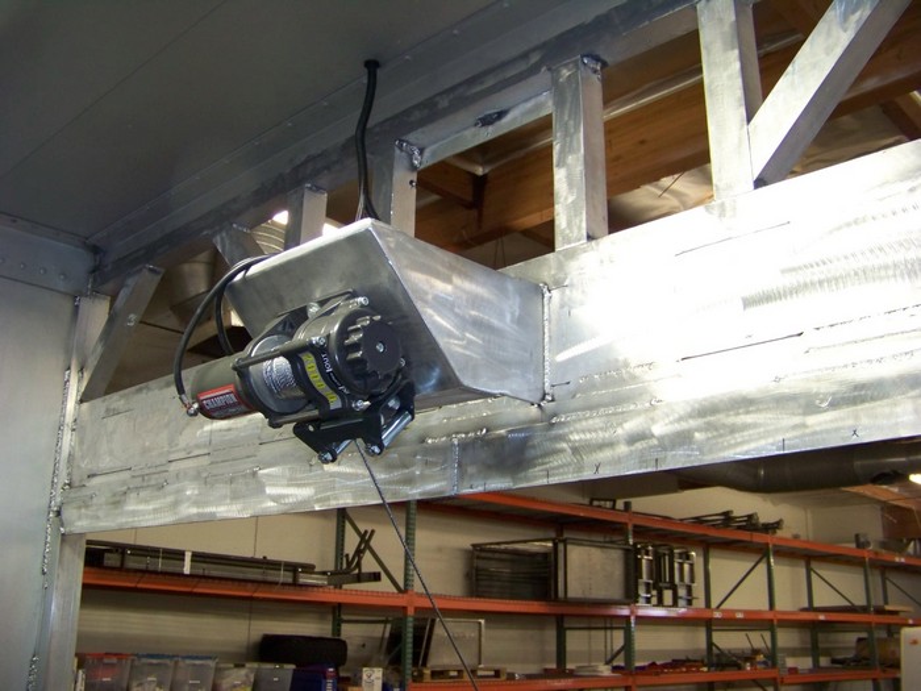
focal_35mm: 36
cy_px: 346
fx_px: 958
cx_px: 460
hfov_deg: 51.4
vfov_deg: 39.7
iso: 200
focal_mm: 5.85
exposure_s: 1/30
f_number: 2.8
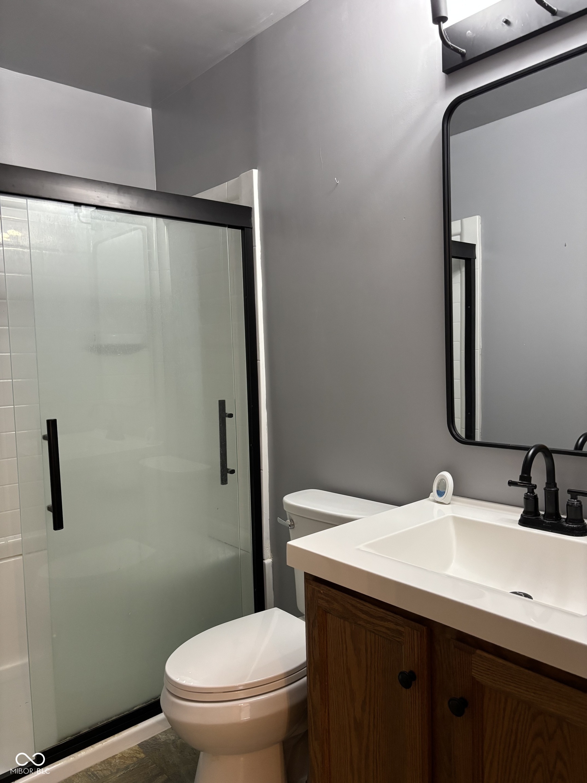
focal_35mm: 26
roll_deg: +1.1
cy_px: 392
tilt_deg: -3.5
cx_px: 294
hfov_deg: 53.1
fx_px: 588
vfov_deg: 67.3
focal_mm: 5.96
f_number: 1.6
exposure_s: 1/60
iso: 320
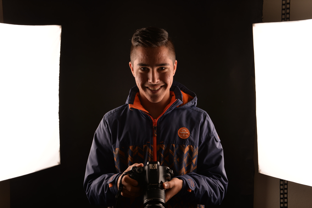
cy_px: 104
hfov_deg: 41.1
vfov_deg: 28.1
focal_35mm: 48
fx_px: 416
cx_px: 156
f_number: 11
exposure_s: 1/125
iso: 100
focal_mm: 48
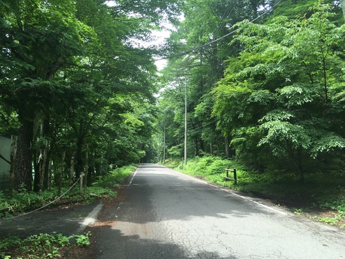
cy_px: 130
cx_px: 172
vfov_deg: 48.2
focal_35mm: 29
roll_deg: -1.3
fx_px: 289
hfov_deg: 61.7
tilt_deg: +4.8
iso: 25
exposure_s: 1/217
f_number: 2.2
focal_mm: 4.15
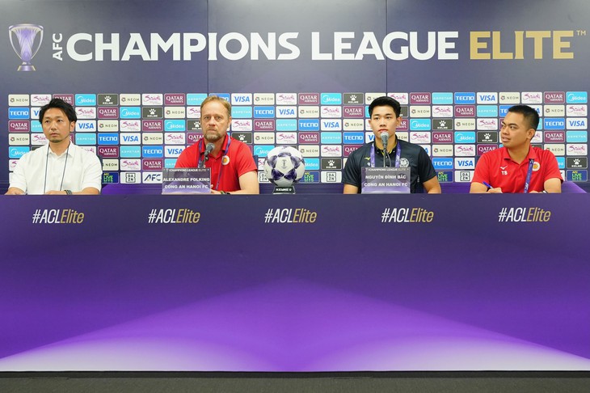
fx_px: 950
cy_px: 196
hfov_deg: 34.5
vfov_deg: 23.4
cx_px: 295
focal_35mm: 58
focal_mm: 38.7
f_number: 4
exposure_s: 1/250
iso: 4000
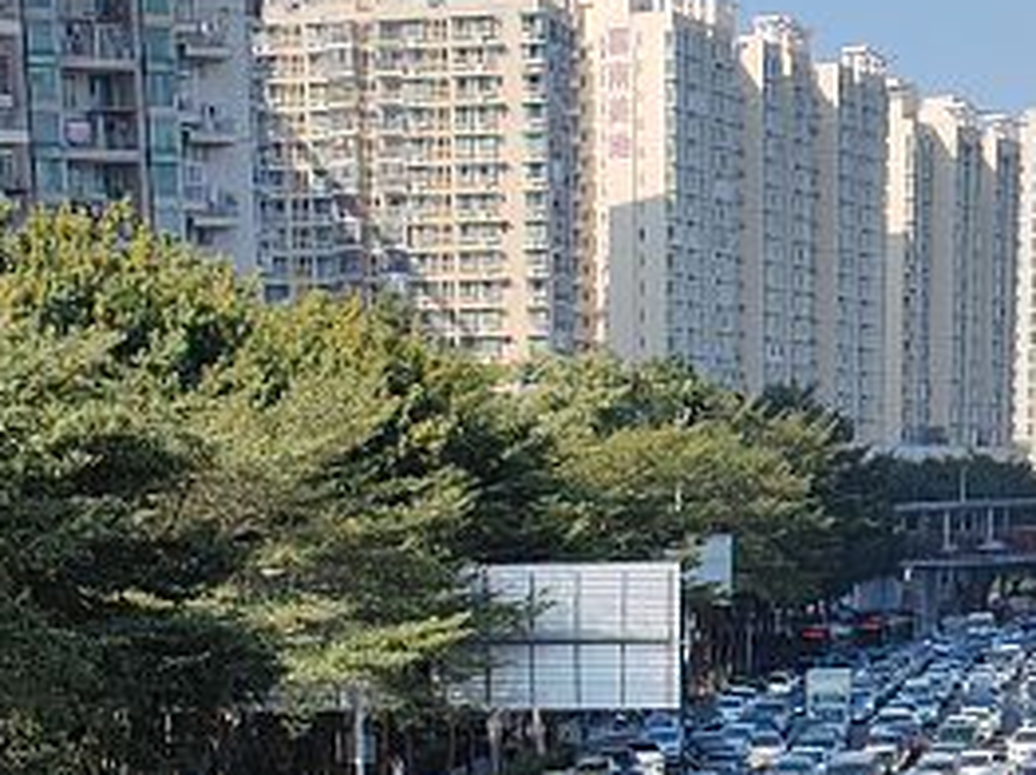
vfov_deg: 11.7
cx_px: 645
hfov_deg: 17.9
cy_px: 1665
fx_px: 3289
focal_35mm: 110
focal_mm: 6.78
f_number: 1.85
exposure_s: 1/4000
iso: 96
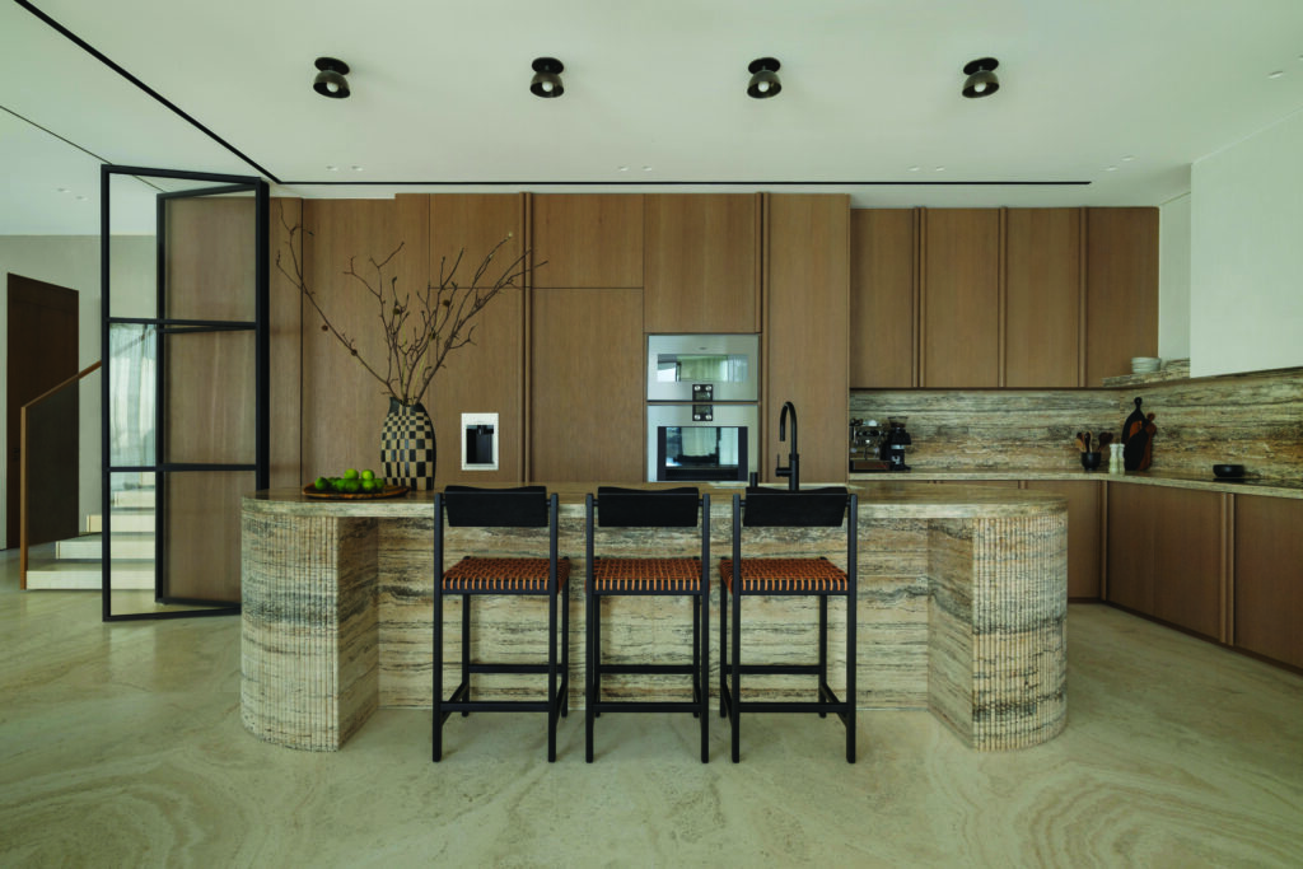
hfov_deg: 86.9
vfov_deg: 64.6
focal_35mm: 19
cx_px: 652
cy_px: 434
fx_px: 688
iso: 125
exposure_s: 1/5
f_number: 9
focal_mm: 19
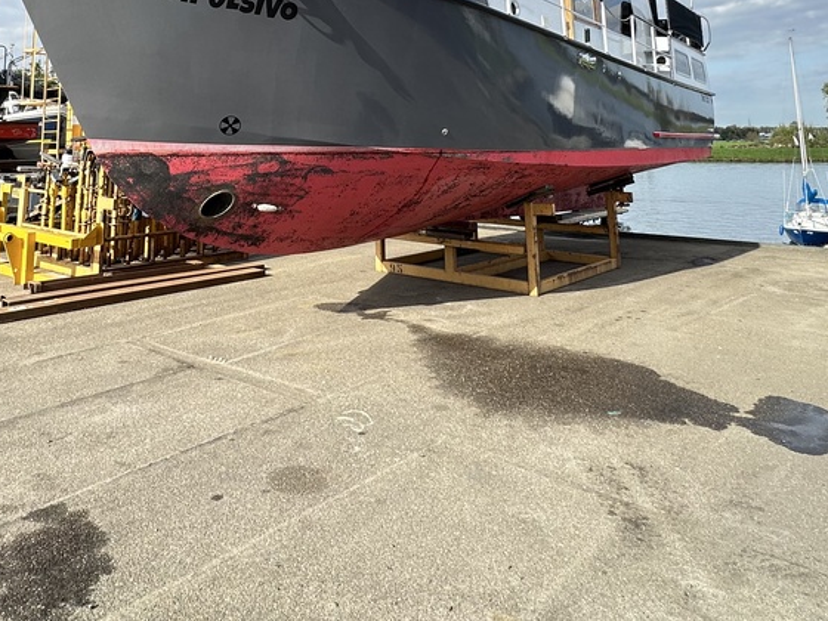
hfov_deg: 59.0
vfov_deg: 41.2
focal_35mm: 30
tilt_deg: +10.4
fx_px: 718
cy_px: 9
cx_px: 297
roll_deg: +0.6
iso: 40
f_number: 2.2
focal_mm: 2.22
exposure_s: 1/433
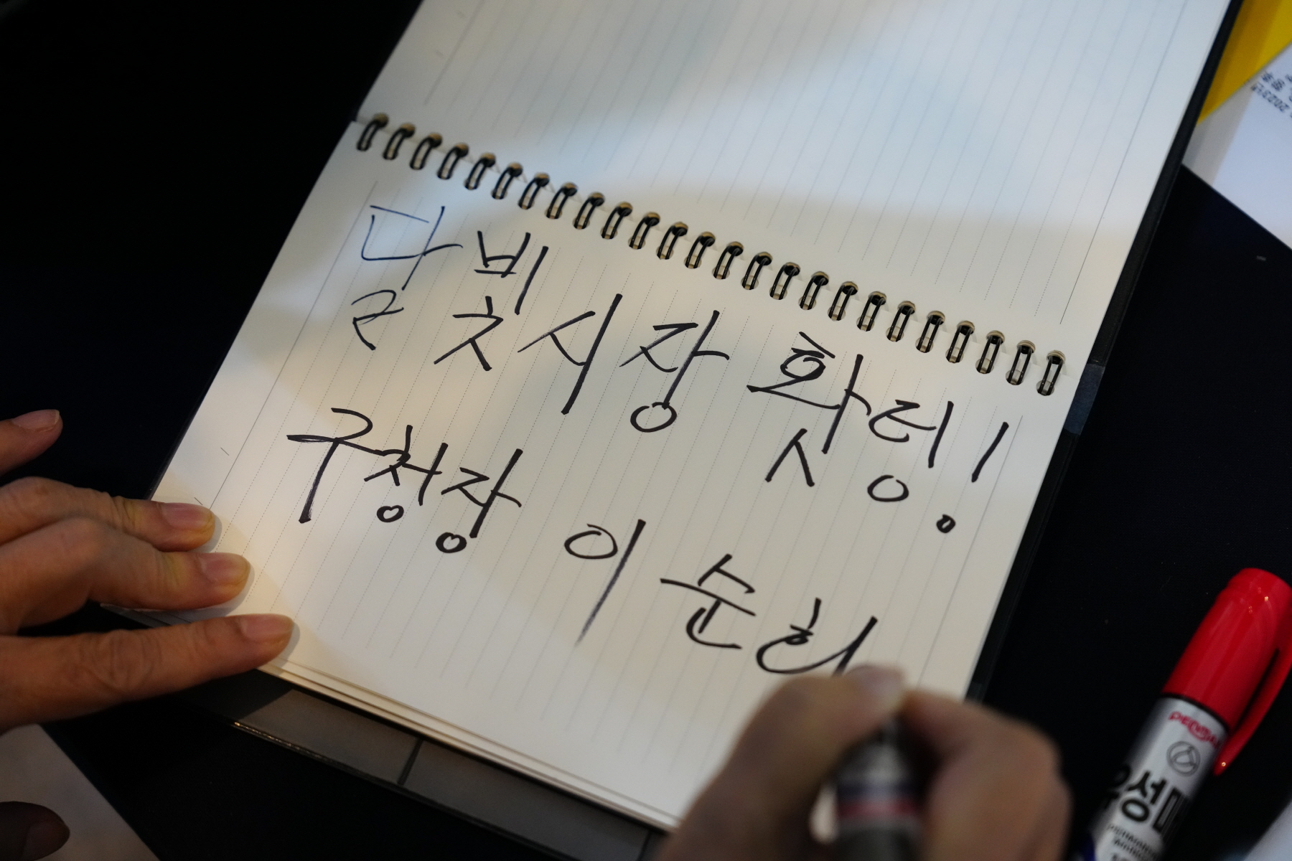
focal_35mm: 58
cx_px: 646
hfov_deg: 34.5
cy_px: 430
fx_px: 2081
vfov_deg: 23.4
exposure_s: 1/160
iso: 3200
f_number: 3.2
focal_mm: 58
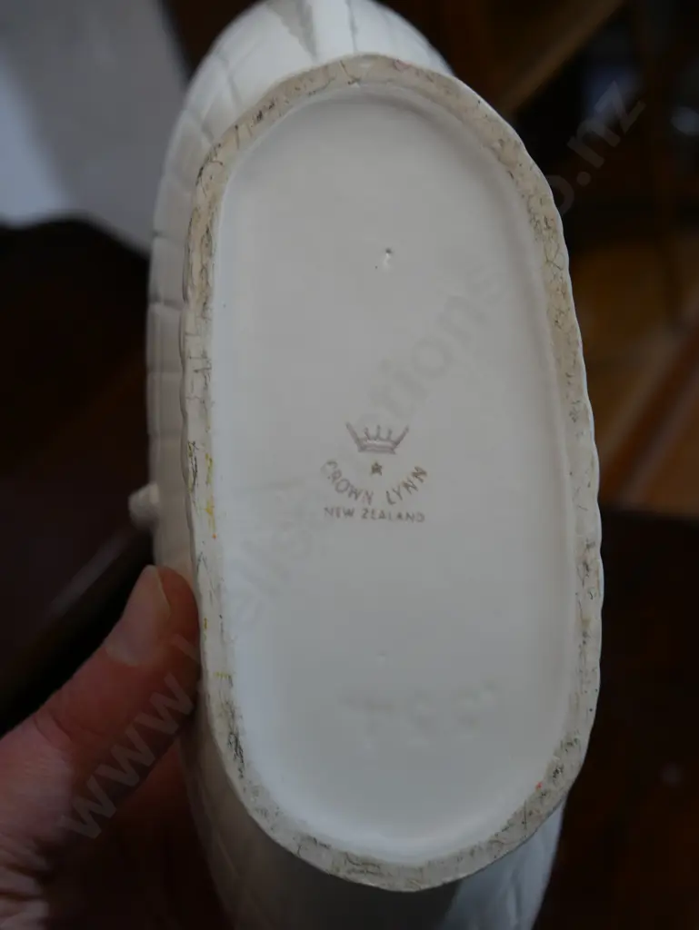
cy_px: 465
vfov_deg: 41.2
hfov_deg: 31.5
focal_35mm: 46
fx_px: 1237
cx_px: 350
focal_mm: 23
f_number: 5.1
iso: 320
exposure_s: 1/60
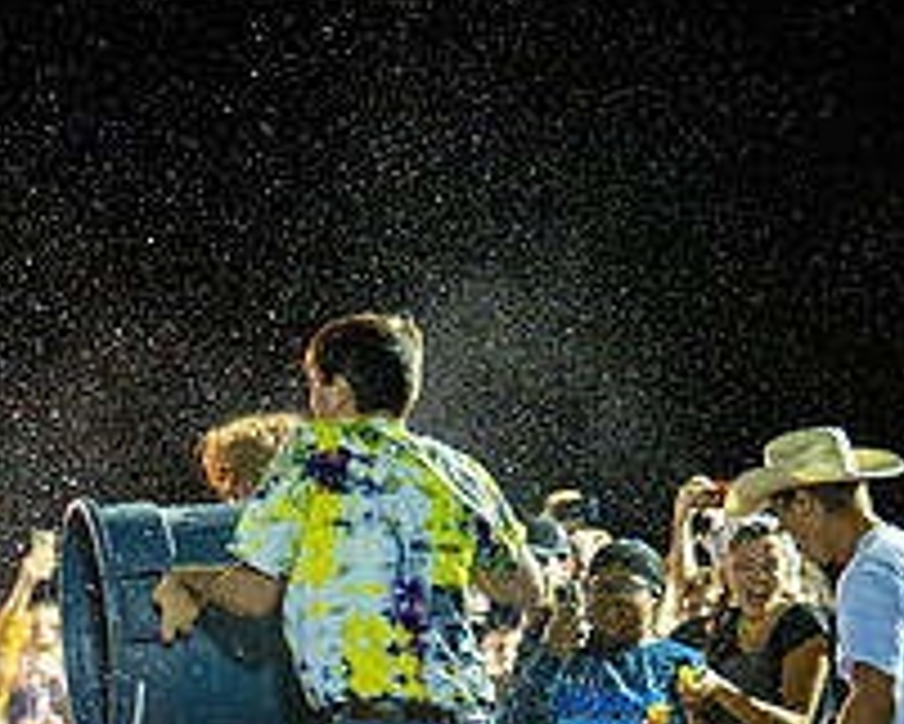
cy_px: 843
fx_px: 7602
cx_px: -288
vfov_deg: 5.4
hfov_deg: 6.7
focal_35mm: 284
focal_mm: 105
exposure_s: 1/800
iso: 6400
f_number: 2.8
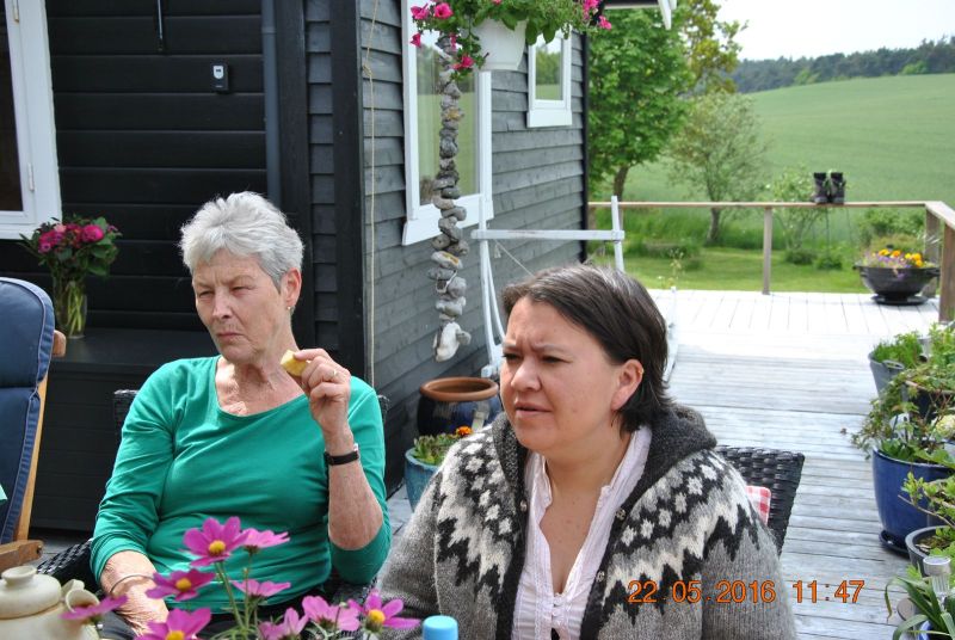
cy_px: 320
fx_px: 1275
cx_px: 478
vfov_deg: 28.2
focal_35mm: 48
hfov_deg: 41.1
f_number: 7.1
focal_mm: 32
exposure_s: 1/200
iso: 100
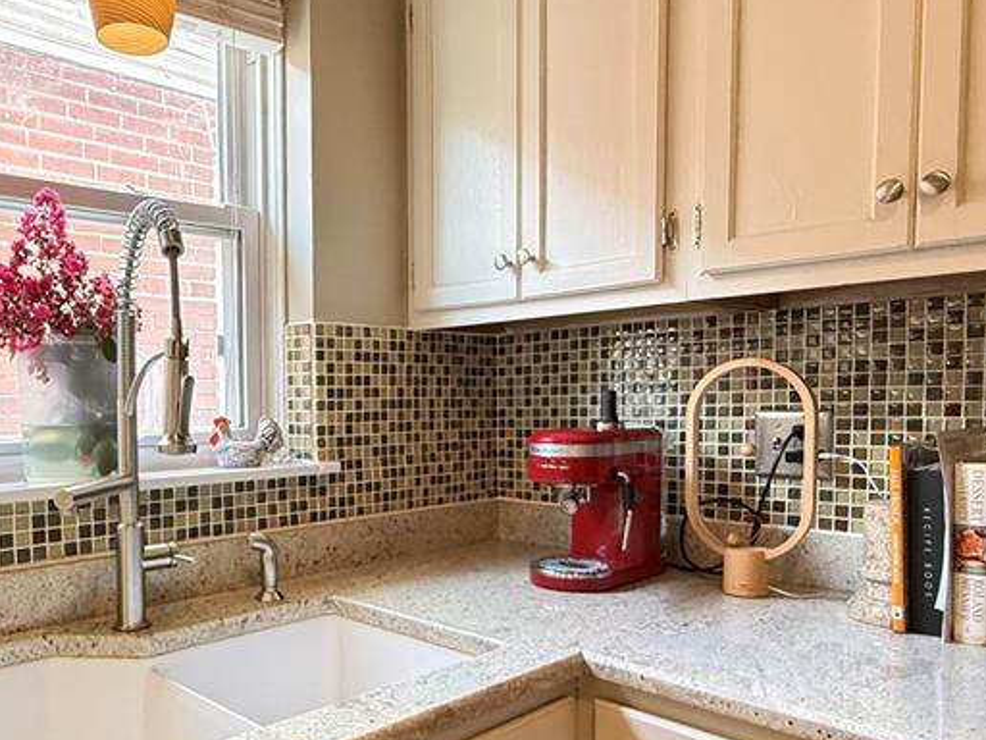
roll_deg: +0.5
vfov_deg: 49.4
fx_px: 798
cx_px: 322
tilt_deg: -2.4
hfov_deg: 61.8
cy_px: 451
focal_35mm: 28
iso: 400
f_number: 2.2
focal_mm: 2.22
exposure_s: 1/60
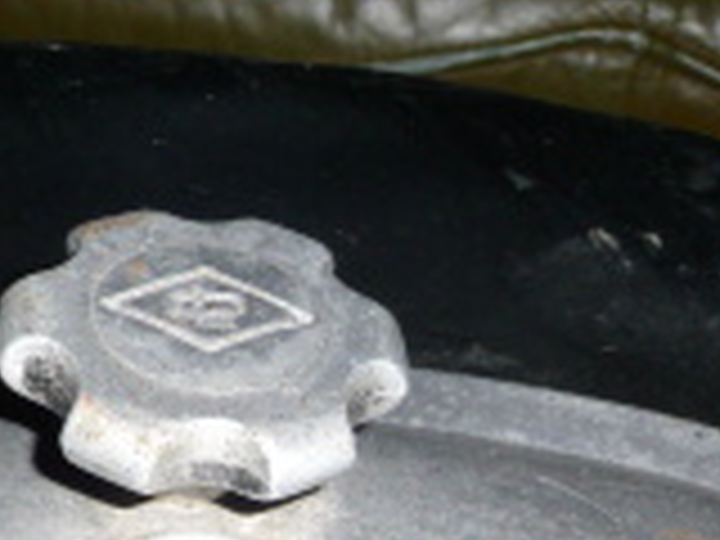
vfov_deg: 12.2
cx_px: 135
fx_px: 2330
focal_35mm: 112
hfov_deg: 17.4
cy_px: 940
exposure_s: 1/30
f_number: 3.3
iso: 100
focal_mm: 4.7
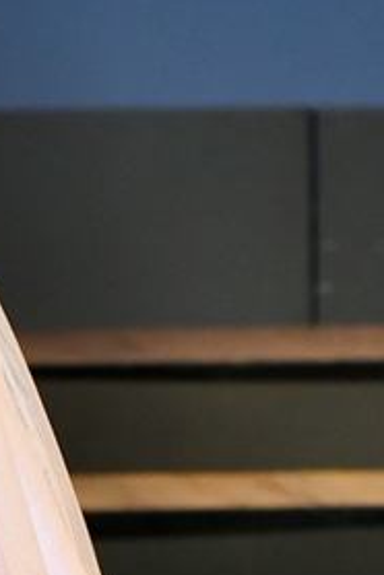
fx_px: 20613
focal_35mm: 1288
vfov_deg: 1.6
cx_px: -359
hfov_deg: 1.1
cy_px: 78
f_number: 5.6
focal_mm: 125
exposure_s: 1/250
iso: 800
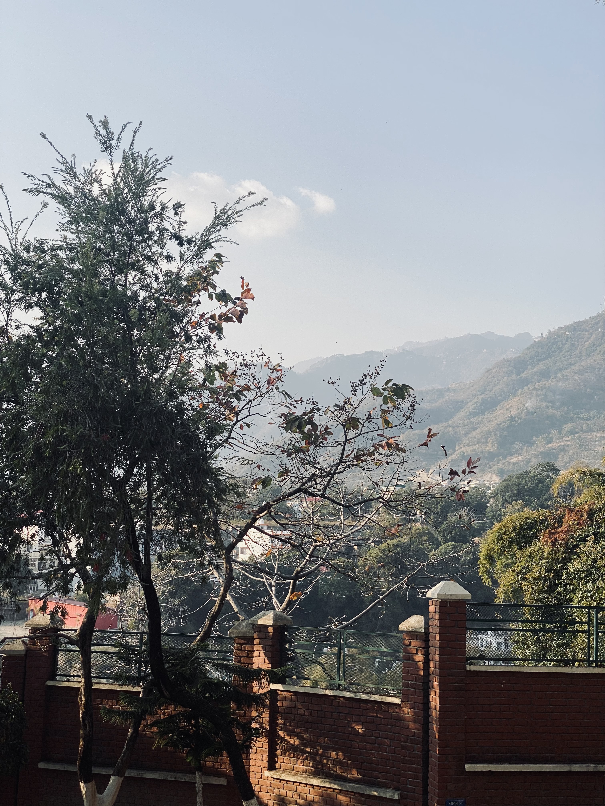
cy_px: 403
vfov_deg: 36.8
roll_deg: -2.3
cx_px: 302
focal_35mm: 52
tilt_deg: +8.2
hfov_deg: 28.0
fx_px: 1212
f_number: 2
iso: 20
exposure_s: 1/826
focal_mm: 6
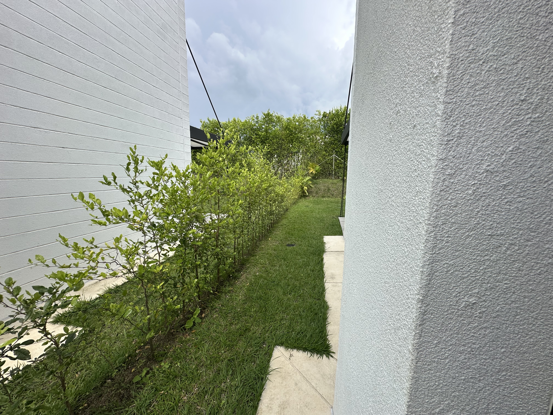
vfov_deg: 85.7
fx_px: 224
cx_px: 276
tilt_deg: -8.0
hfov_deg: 102.1
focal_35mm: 14
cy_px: 208
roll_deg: -1.0
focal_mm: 2.22
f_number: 2.2
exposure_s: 1/558
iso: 40
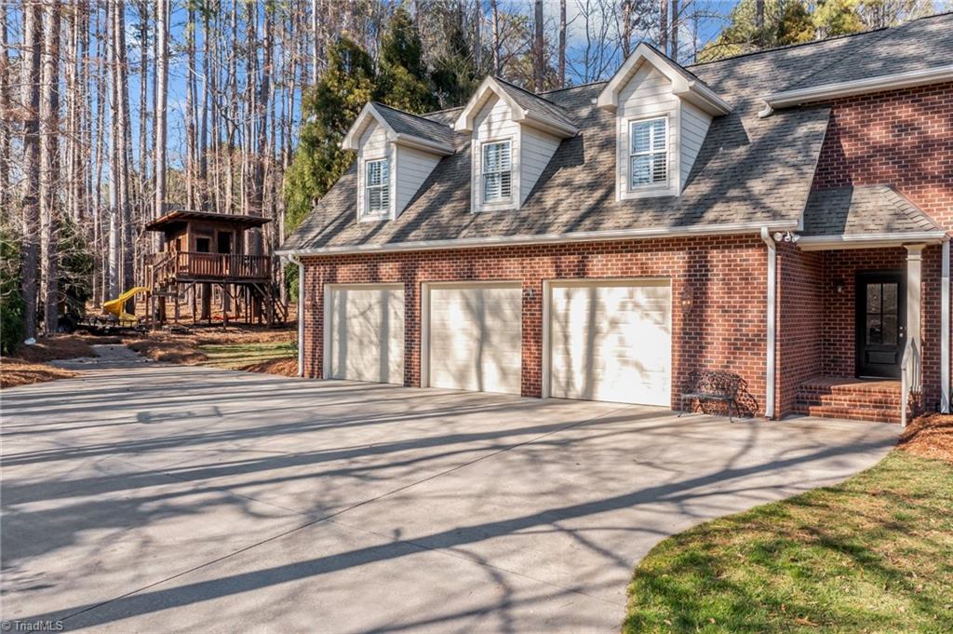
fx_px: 741
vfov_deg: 46.3
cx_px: 476
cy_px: 317
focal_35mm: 28
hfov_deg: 65.5
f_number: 5
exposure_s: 1/200
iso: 100
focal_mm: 10.26
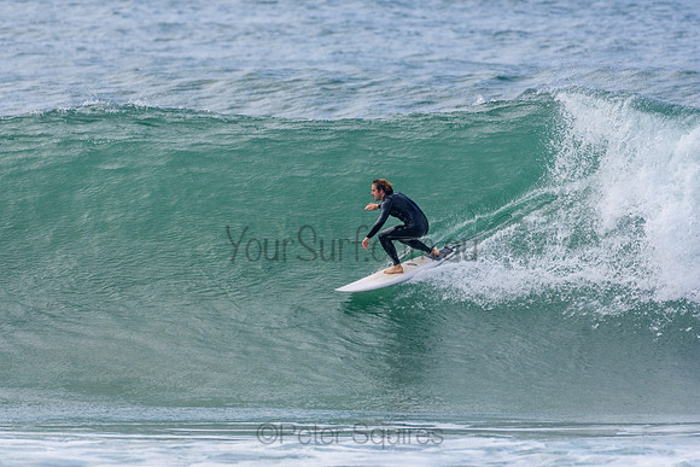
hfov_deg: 2.7
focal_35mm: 750
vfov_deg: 1.8
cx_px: 350
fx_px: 14586
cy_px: 234
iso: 450
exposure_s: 1/2000
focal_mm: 500
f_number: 5.6
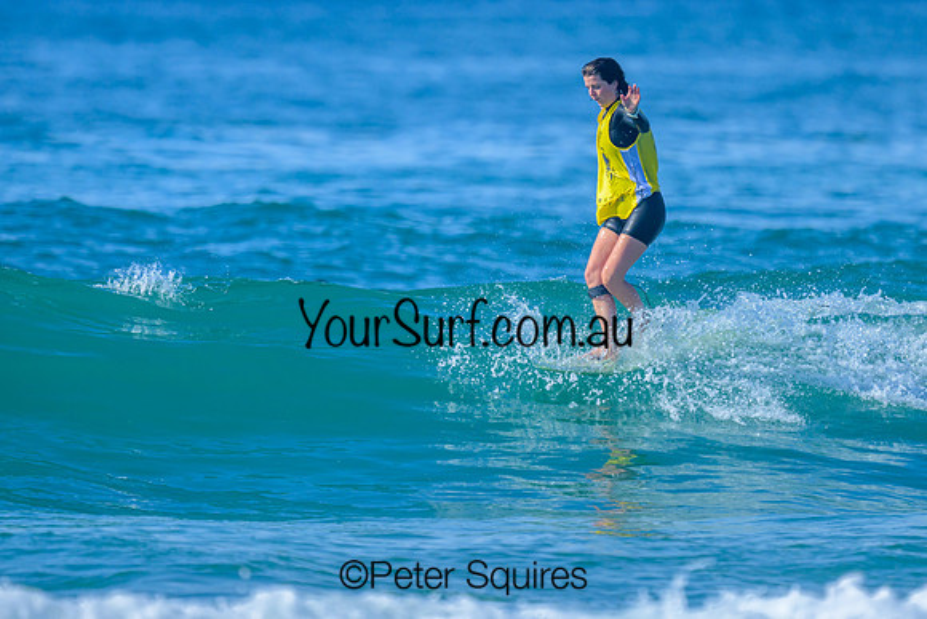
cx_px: 555
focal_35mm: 1100
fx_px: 28330
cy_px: 237
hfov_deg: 1.9
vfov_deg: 1.3
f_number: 6.3
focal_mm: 800
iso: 360
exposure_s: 1/2000
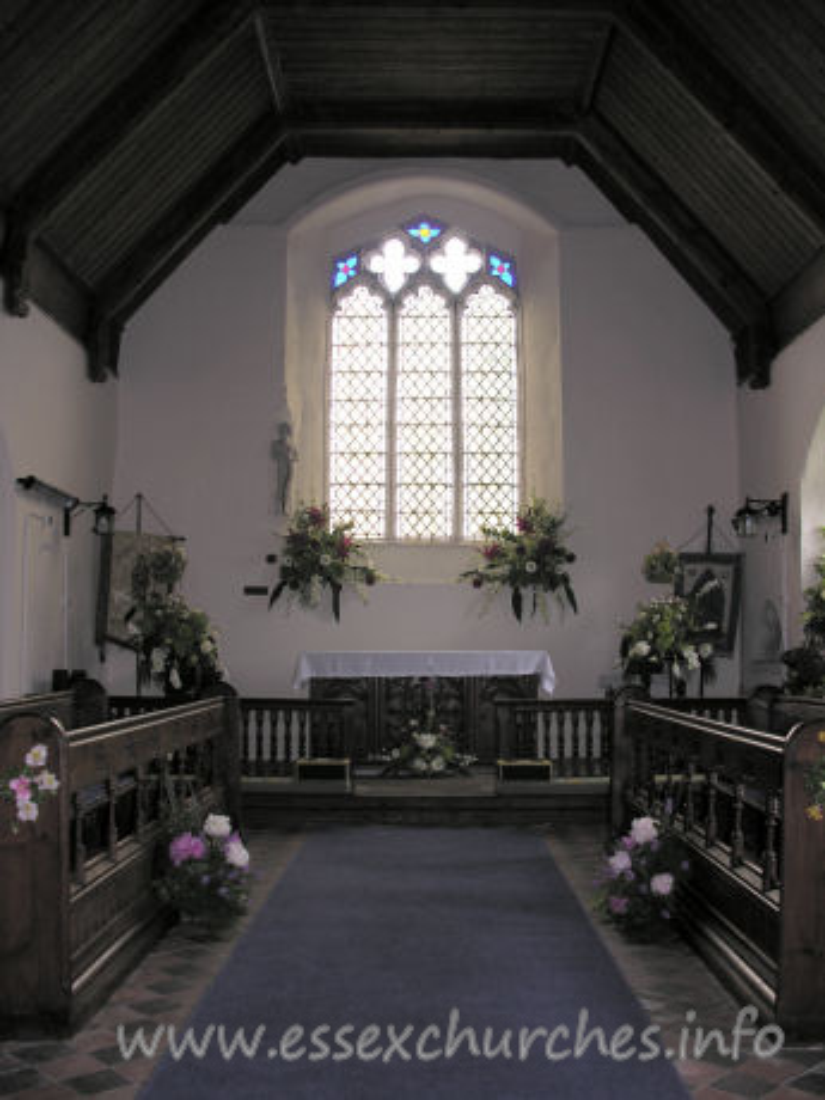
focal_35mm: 35
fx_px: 1112
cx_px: 412
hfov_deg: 40.7
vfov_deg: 52.6
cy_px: 550
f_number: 2.8
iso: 50
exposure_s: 1/30
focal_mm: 8.9
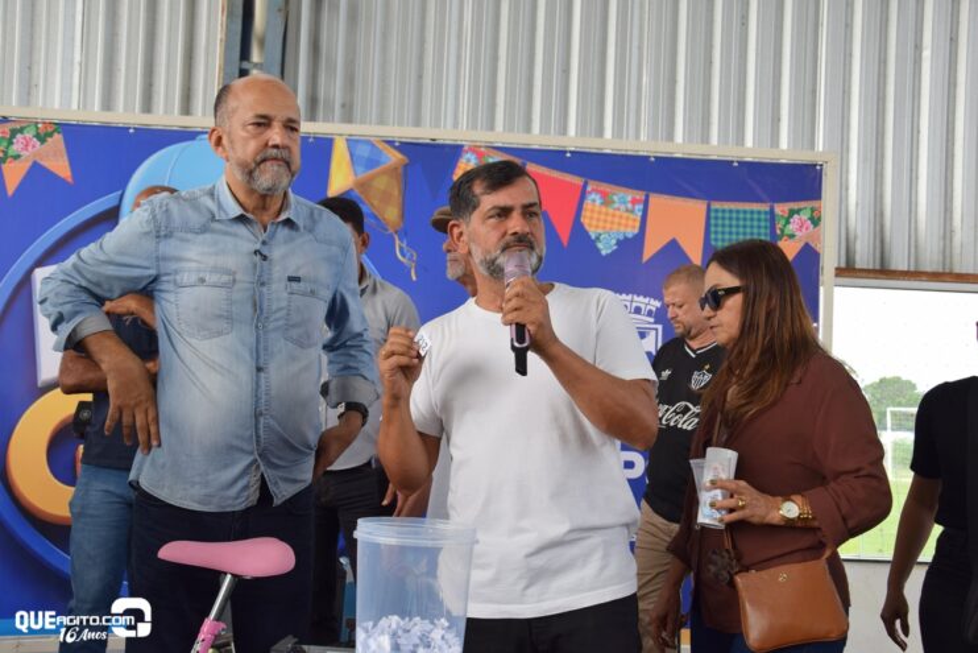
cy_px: 326
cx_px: 489
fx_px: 1141
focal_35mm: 42
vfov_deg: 31.9
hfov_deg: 46.4
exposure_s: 1/200
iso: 400
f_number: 7.1
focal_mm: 28
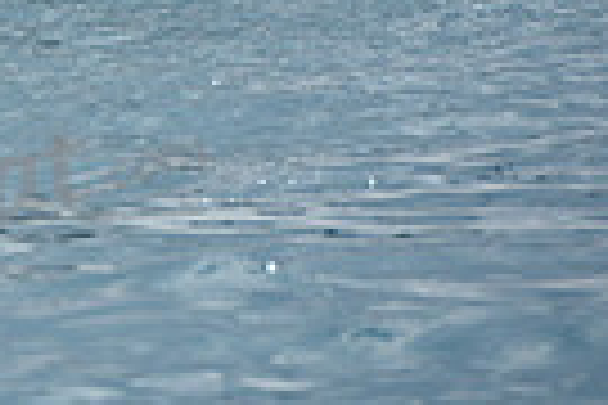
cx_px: -658
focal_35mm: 859
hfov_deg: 2.4
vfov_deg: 1.6
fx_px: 14506
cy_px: -412
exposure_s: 1/1250
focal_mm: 200
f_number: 8
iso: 250
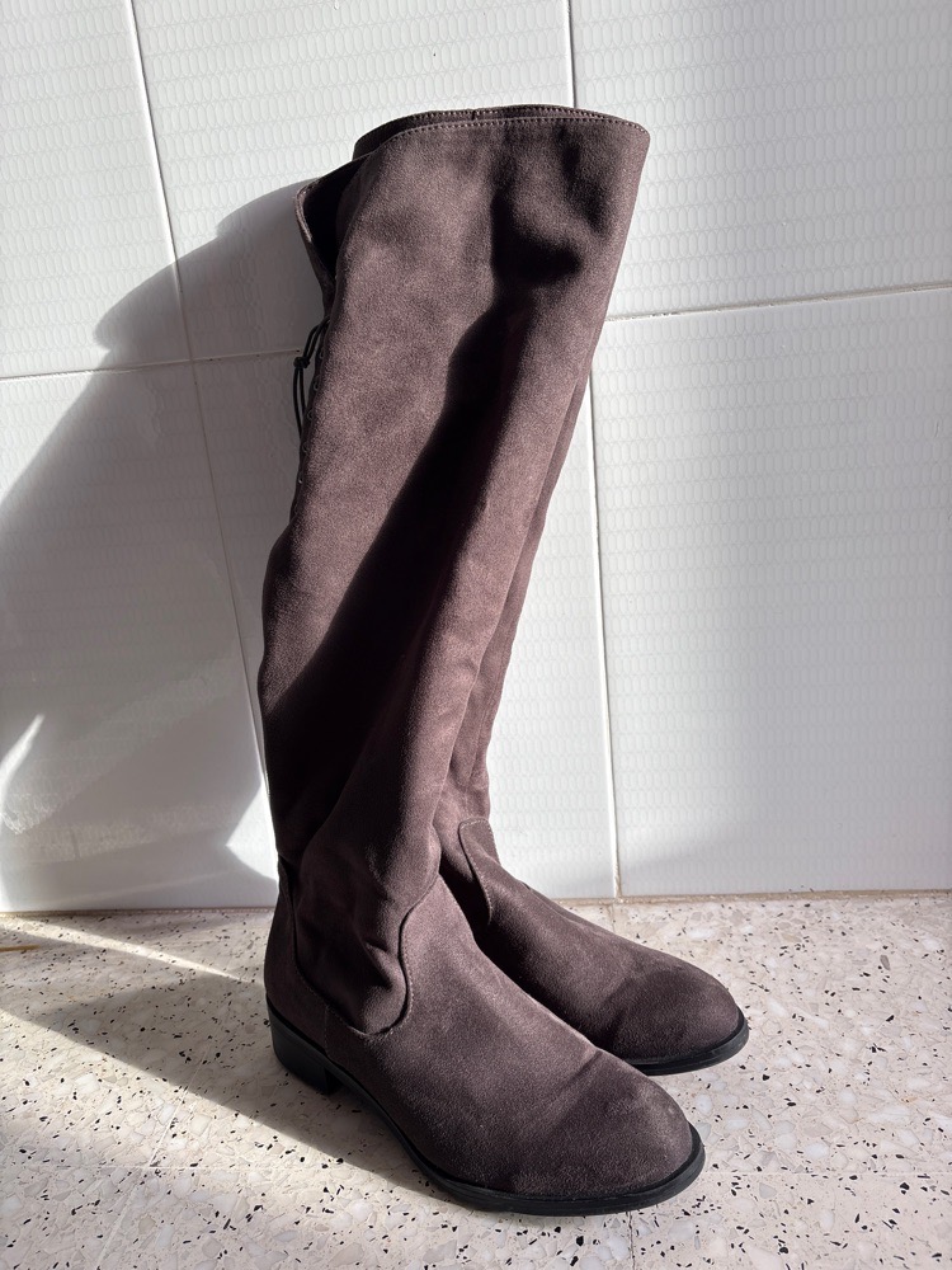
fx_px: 953
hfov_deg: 53.1
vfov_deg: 67.3
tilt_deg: -17.6
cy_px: 635
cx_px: 476
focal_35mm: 26
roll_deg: +6.1
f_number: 1.6
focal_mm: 5.96
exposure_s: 1/121
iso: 40
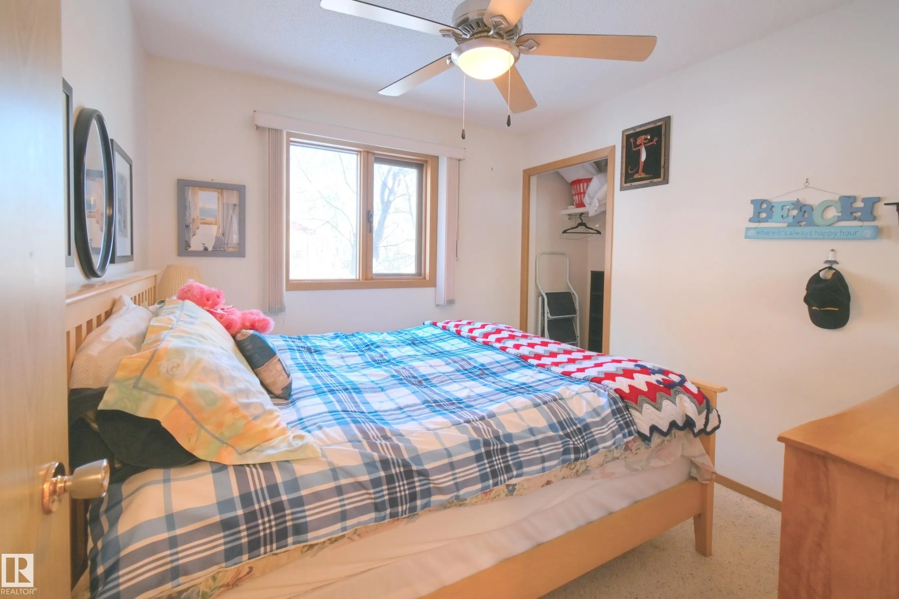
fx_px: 374
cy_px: 300
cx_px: 450
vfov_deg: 77.3
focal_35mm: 15
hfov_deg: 100.4
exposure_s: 1/100
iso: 400
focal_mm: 10
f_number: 4.5
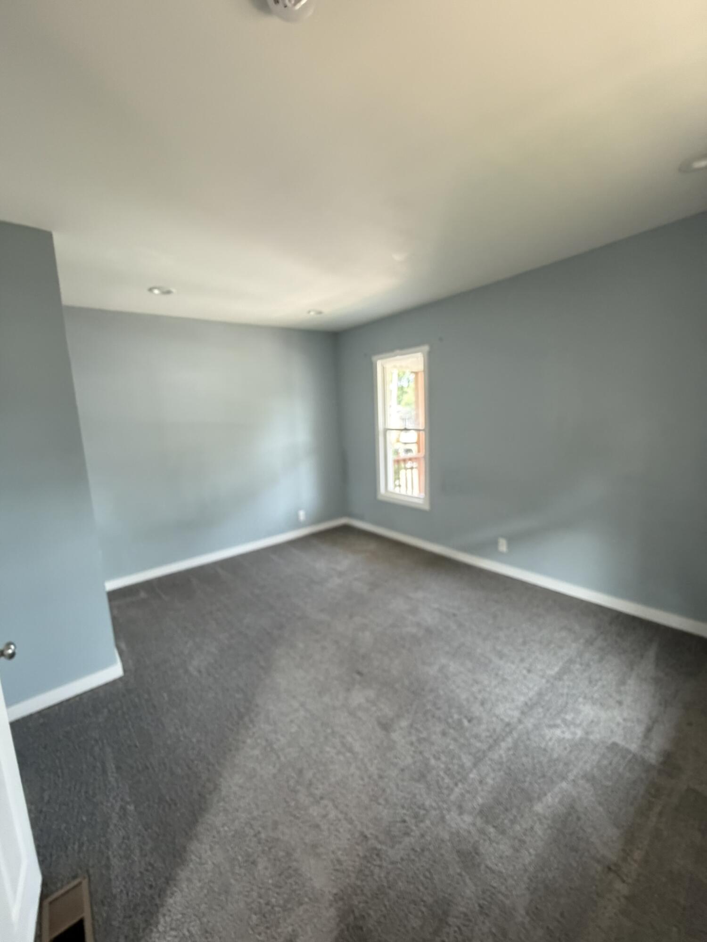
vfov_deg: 102.1
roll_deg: +3.4
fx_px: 381
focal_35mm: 14
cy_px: 471
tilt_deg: -7.9
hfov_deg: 85.7
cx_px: 354
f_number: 2.2
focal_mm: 2.22
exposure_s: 1/60
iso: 400
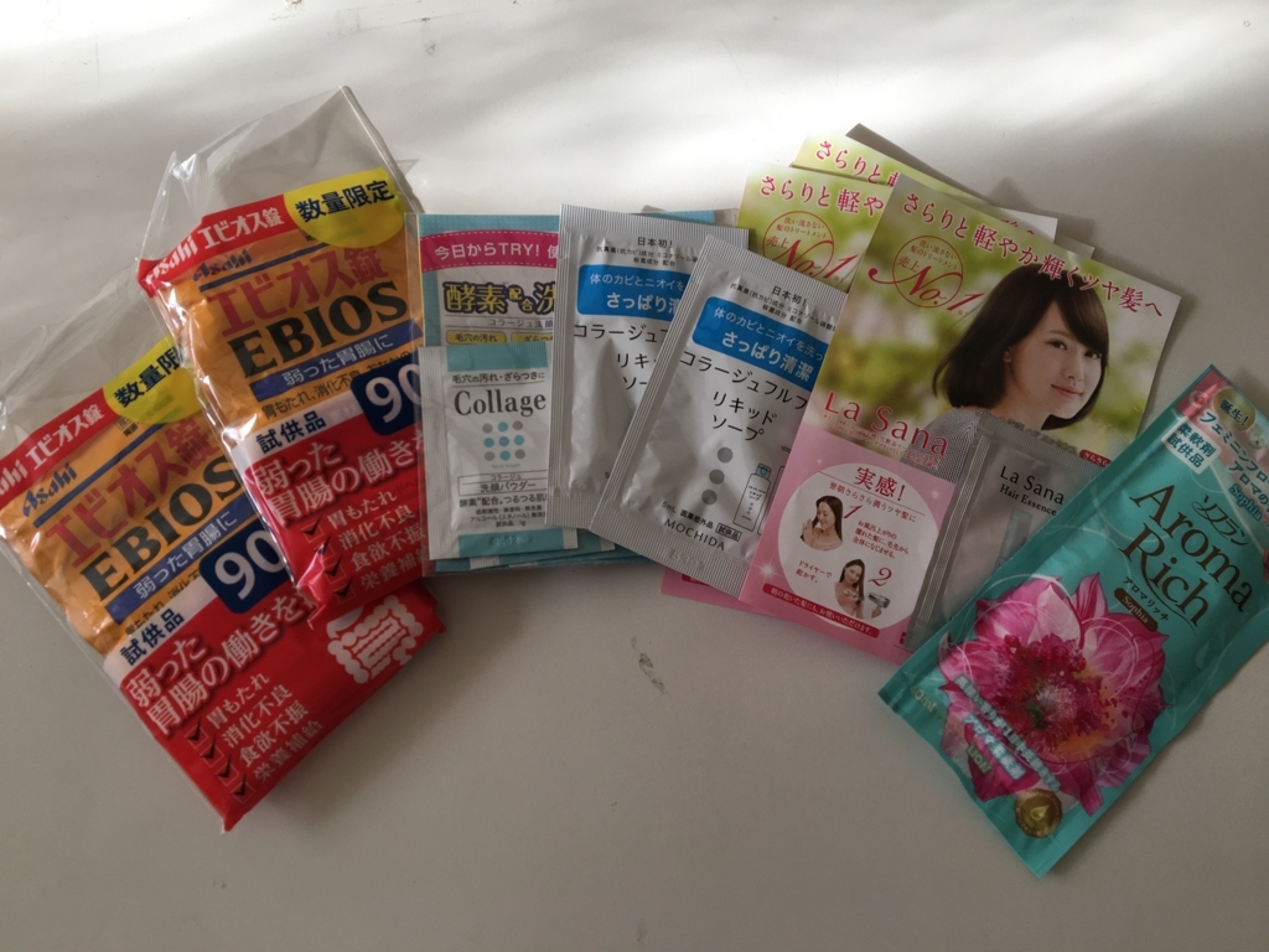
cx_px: 634
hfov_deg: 61.7
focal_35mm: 29
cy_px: 476
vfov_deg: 48.2
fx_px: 1063
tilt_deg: -78.4
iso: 40
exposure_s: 1/120
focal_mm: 4.15
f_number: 2.2
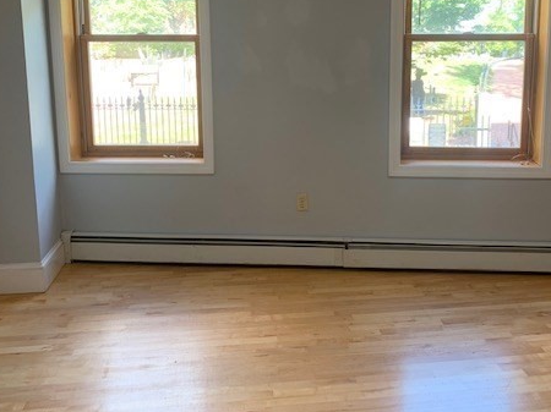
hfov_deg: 50.0
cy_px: 121
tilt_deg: -7.6
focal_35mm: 37
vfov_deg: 38.0
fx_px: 589
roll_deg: +0.5
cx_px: 316
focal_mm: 4.25
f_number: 1.8
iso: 50
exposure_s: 1/60
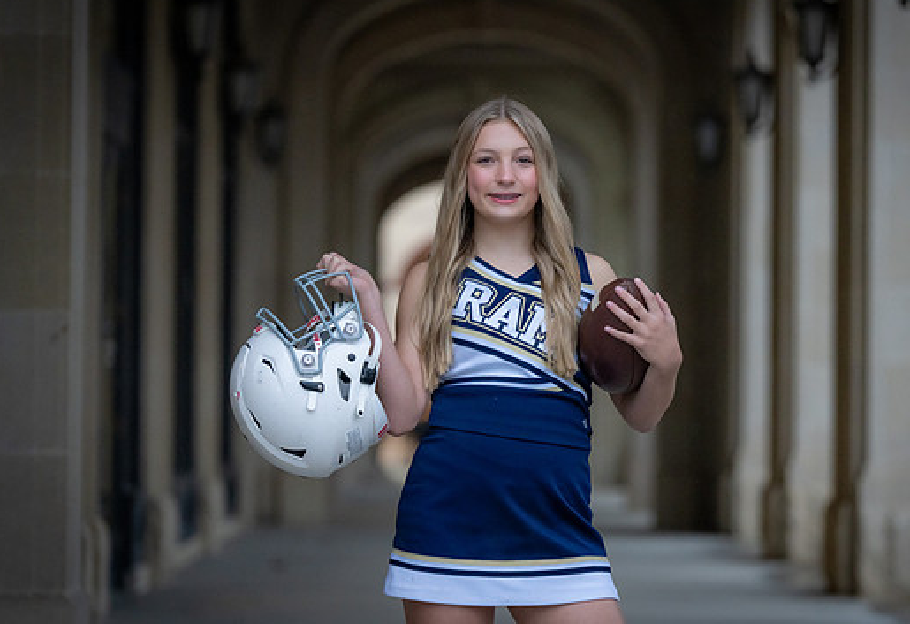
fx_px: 3697
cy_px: 310
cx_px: 524
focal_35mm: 145
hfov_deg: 14.0
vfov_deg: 9.6
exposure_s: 1/250
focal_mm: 122
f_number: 2.8
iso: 2500
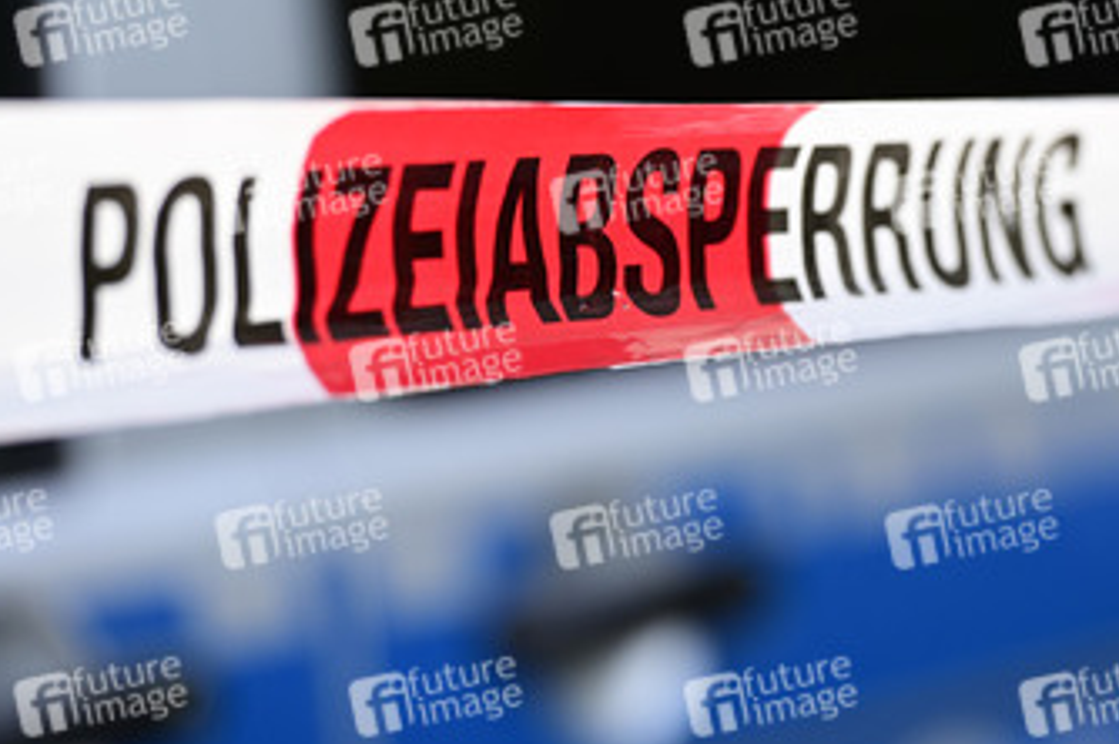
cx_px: 682
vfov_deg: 5.1
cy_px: 278
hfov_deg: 7.6
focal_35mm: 270
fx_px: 8384
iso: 900
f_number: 4
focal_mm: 200
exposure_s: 1/320
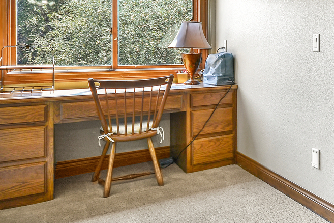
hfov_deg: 42.8
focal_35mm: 37
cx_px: 351
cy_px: 58
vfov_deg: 35.2
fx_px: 343
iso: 125
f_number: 5.6
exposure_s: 1/30
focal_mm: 10
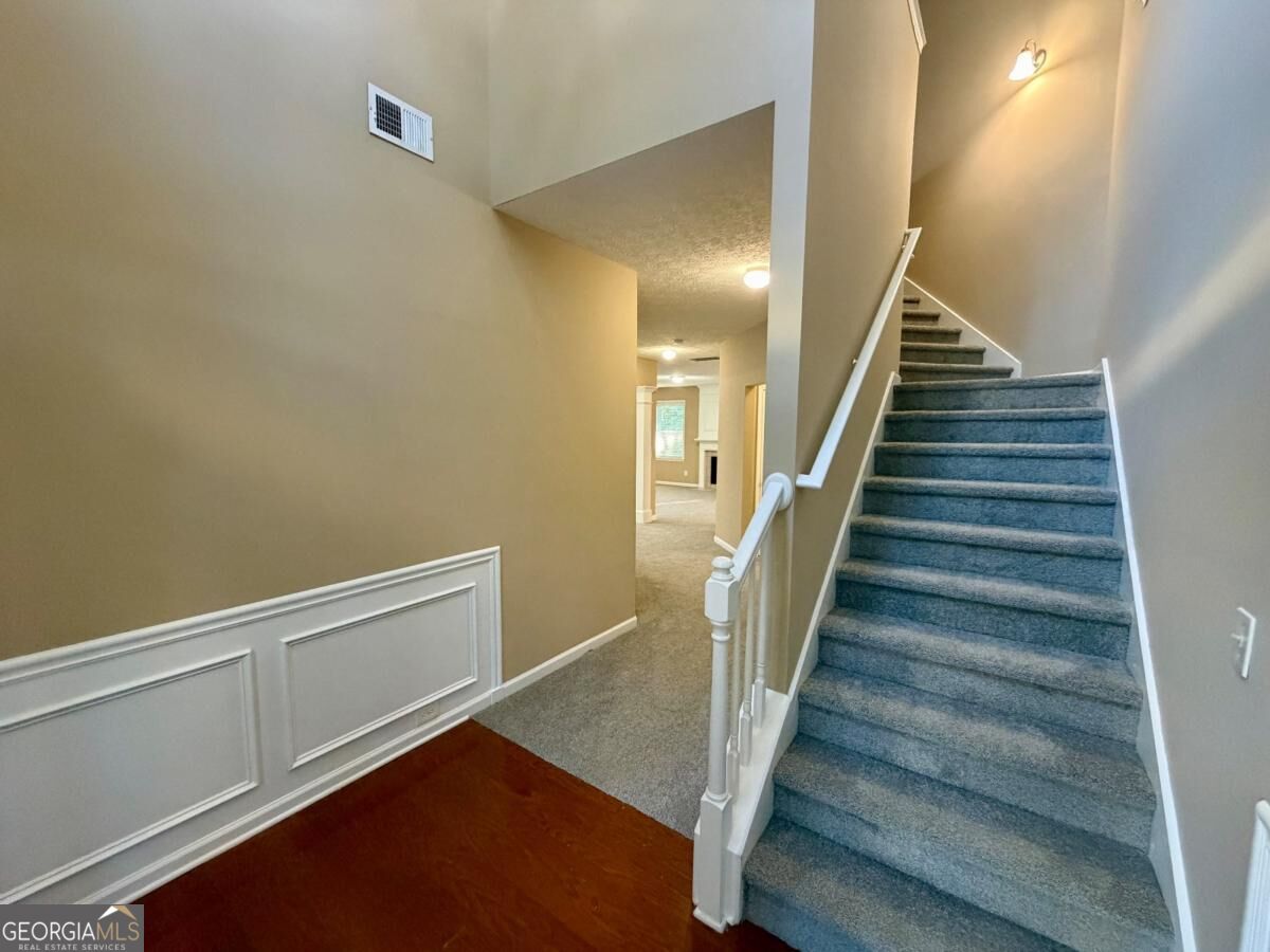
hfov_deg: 102.1
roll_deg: +0.6
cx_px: 635
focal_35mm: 14
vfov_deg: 85.7
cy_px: 476
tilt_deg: -4.5
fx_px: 514
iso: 640
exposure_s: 1/60
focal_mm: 2.22
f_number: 2.2
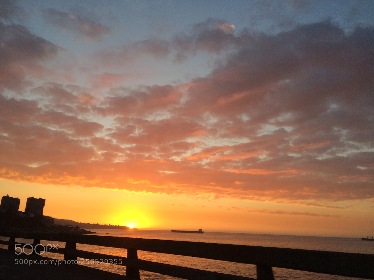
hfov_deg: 61.7
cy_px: 140
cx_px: 187
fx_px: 313
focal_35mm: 29
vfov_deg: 48.2
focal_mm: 4.15
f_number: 2.2
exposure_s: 1/256
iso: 32
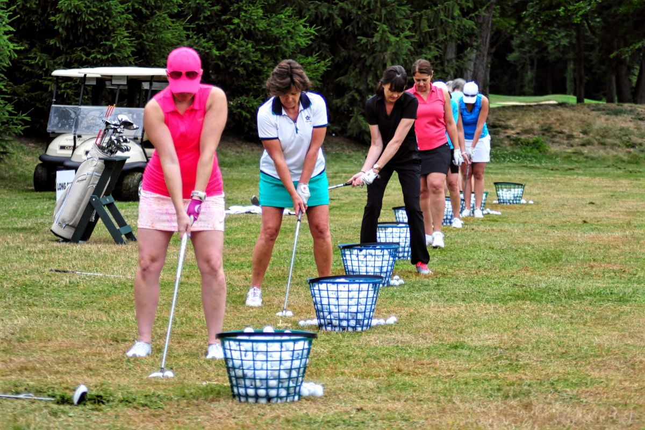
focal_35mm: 120
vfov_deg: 11.4
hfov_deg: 17.1
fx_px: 2150
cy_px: 215
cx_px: 322
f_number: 4
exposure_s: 1/640
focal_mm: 80
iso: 1000
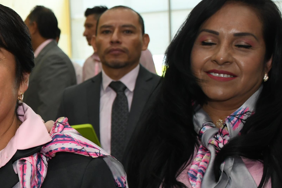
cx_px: -59
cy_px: 123
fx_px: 697
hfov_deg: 21.2
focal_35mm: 89
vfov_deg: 15.3
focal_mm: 23
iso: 800
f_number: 3.8
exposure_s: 1/100
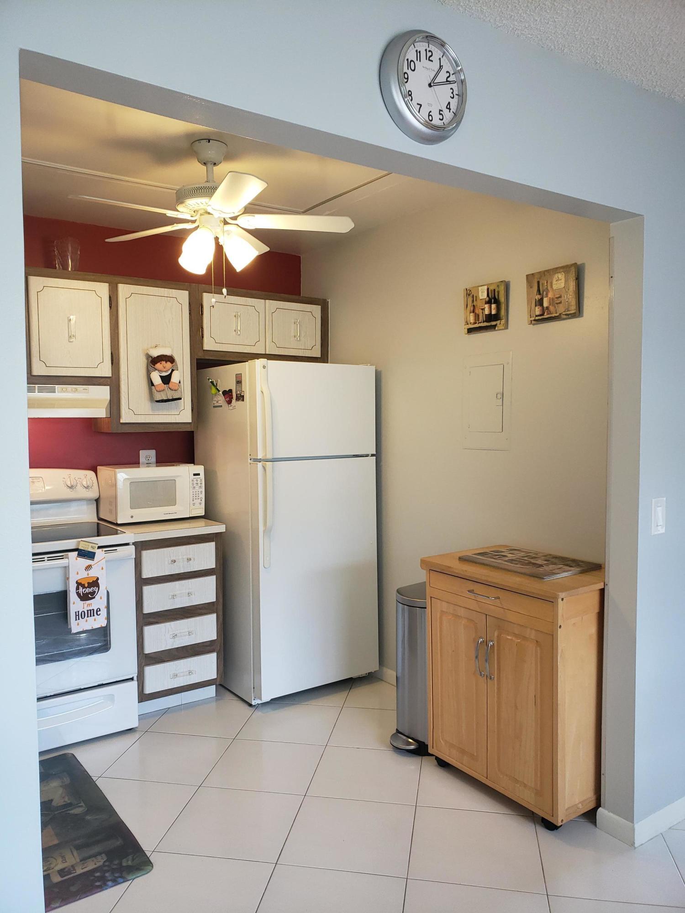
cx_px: 342
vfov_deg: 67.3
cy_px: 456
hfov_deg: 53.1
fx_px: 686
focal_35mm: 26
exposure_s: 1/40
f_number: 2.4
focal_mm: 4.3
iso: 100
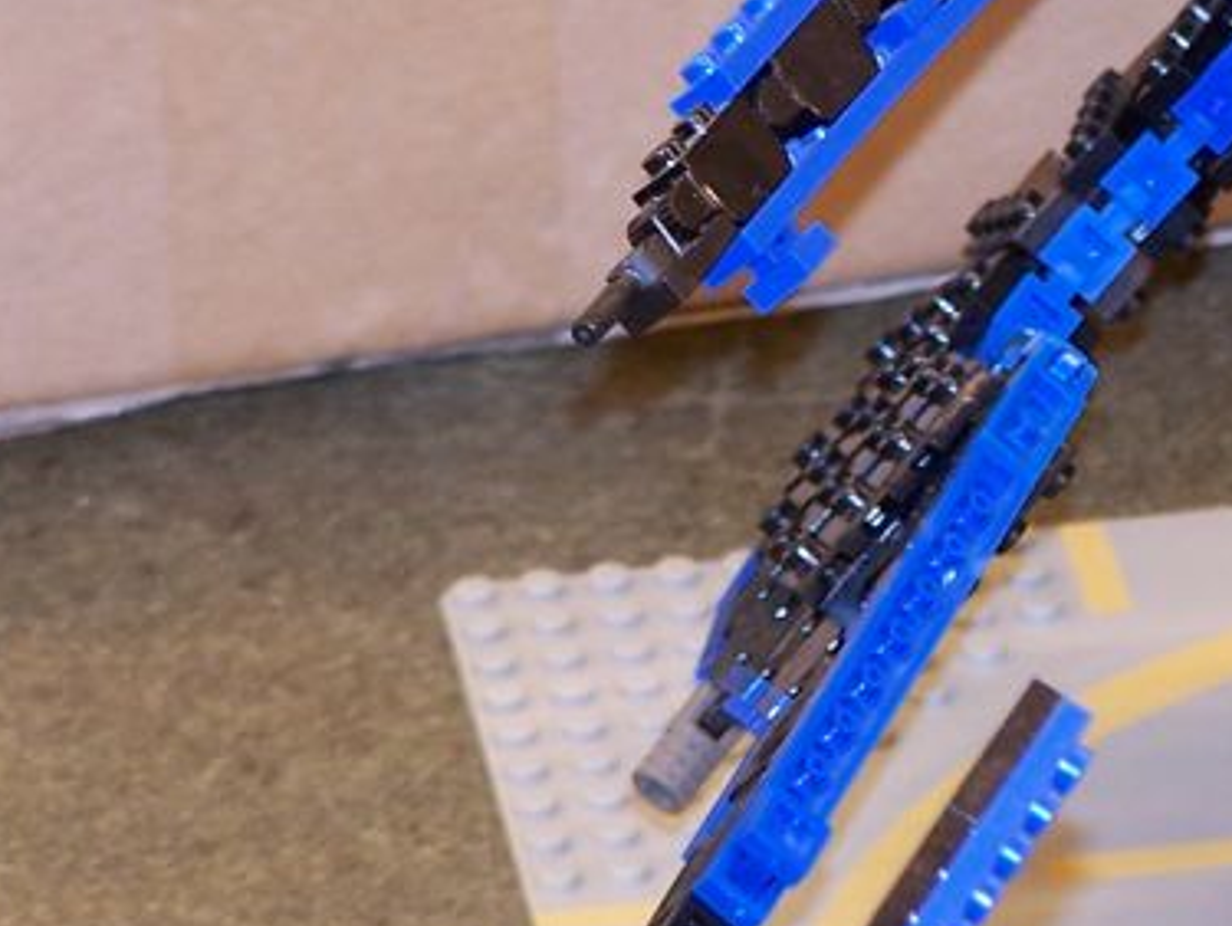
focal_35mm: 461
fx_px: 16423
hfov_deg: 4.3
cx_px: 1534
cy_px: 181
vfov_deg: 3.2
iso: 80
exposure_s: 1/2
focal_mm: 28
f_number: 3.2
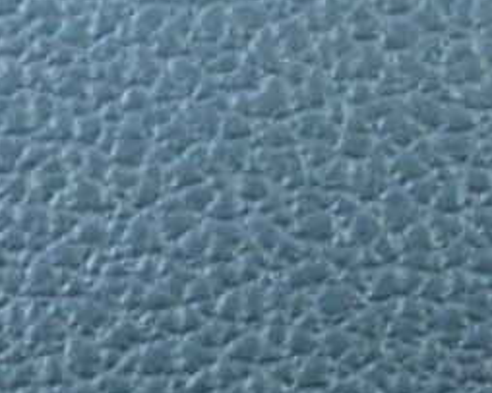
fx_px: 5182
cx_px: 1085
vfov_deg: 4.3
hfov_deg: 5.3
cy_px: -283
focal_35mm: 356
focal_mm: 11.7
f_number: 3.5
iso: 250
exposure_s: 1/30
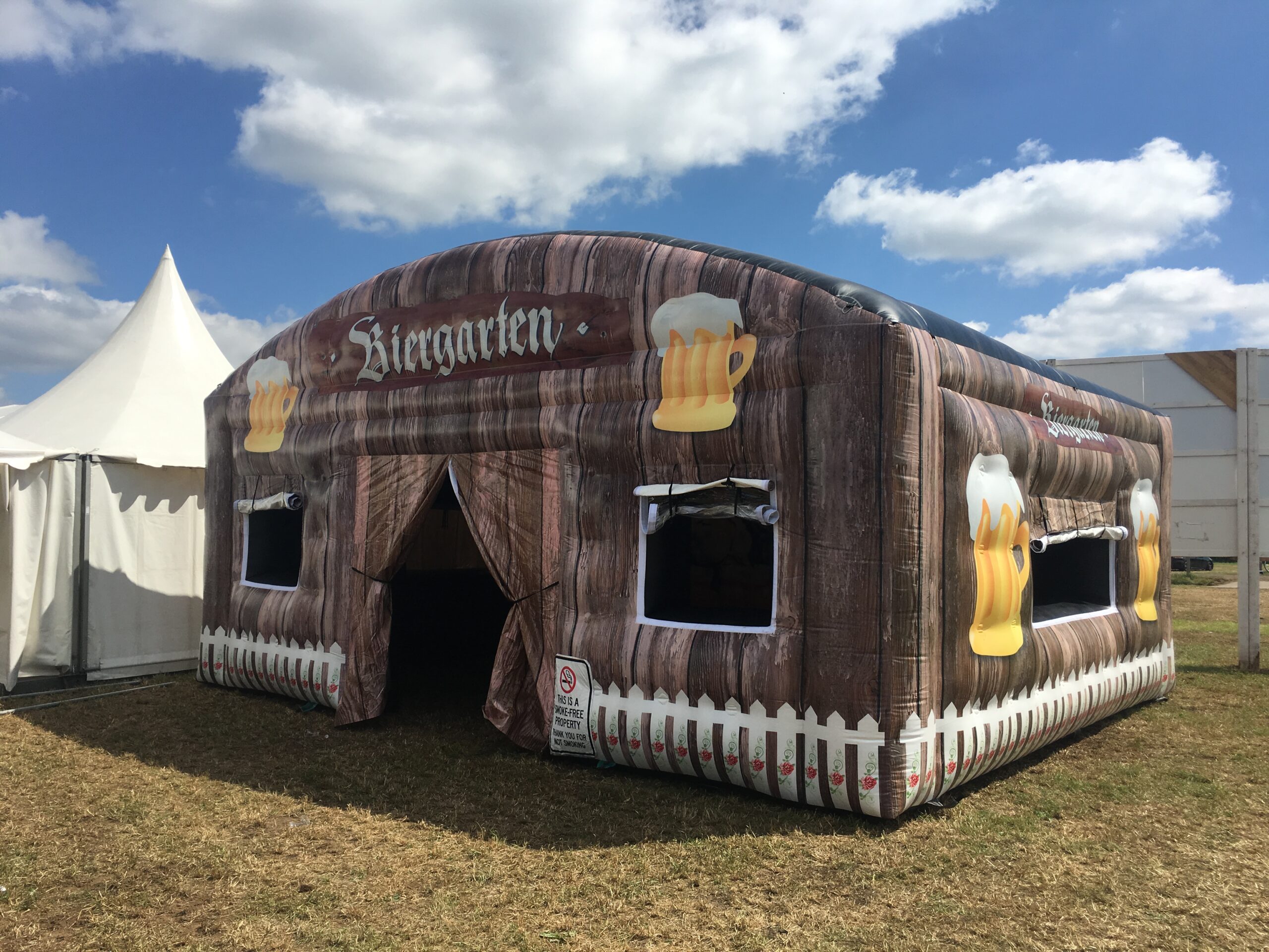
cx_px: 634
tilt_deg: +4.6
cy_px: 476
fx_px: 1063
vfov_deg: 48.2
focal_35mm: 29
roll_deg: -1.1
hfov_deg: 61.7
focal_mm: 4.15
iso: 25
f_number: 2.2
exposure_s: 1/2653
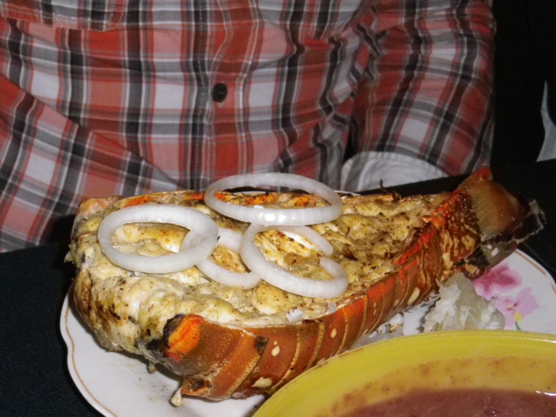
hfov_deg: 23.0
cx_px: 278
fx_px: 1365
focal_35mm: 85
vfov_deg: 17.4
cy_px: 208
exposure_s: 1/80
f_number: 5.2
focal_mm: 14.9
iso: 800
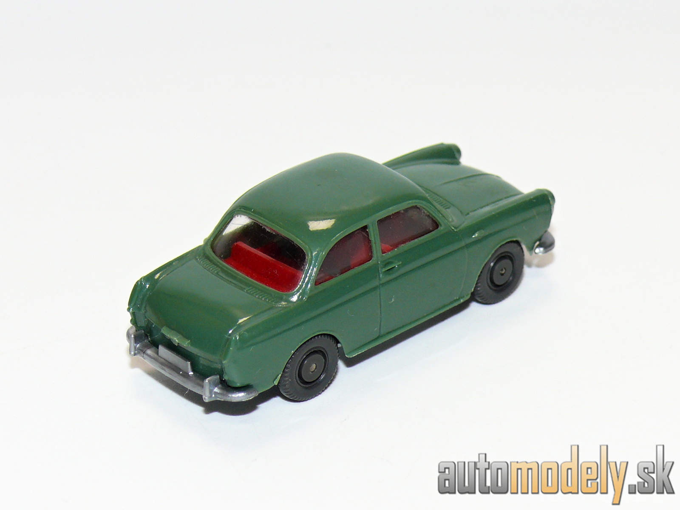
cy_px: 255
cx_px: 340
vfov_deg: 11.0
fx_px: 2652
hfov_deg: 14.6
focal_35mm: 135
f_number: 4
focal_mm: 16.1
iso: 100
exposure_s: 1/30
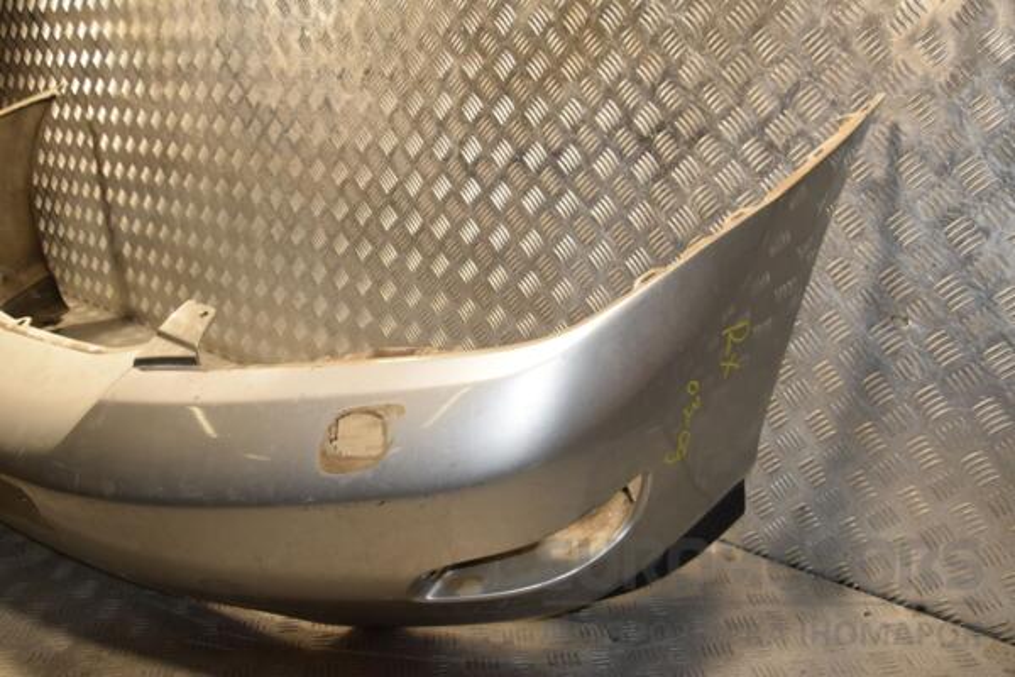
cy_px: 338
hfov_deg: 59.5
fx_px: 888
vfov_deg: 41.7
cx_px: 508
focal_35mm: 32
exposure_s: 1/200
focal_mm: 21
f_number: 9
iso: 800
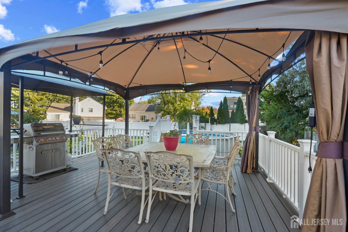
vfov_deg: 73.7
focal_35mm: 16
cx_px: 174
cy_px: 116
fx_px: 155
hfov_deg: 96.7
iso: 250
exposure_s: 1/15
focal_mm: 16
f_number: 9
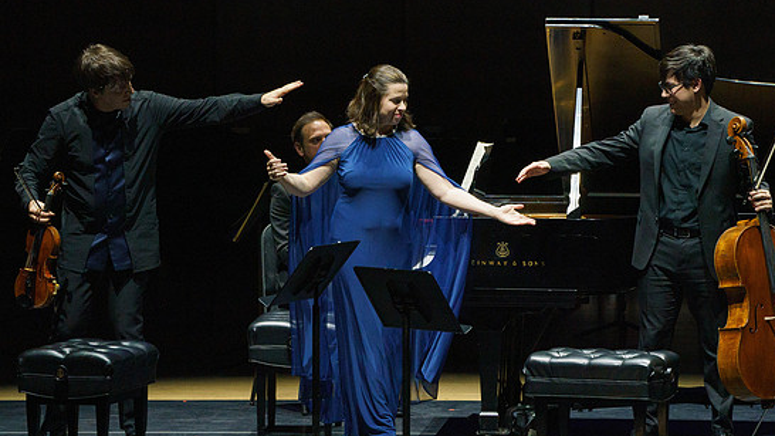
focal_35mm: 336
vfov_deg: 3.6
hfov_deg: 6.4
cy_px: 234
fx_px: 6904
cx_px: 366
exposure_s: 1/320
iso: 3200
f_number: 8
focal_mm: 274
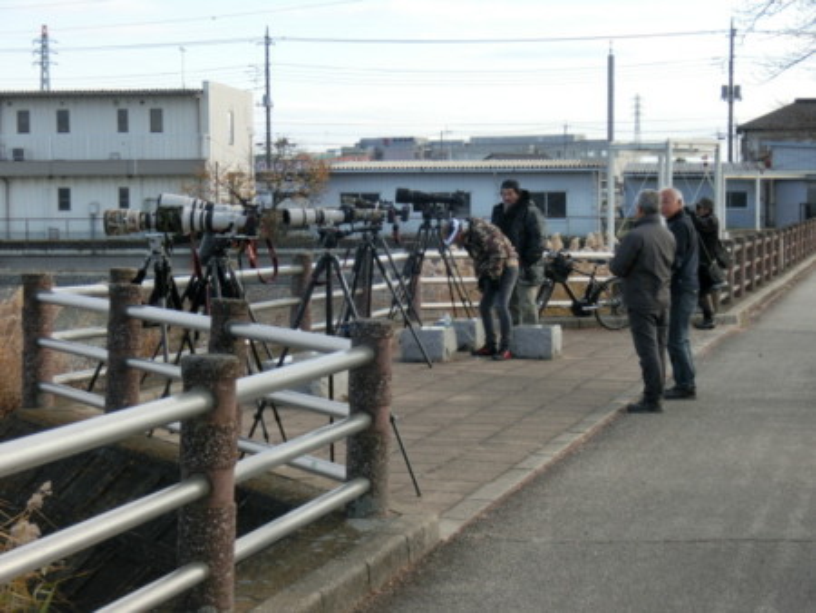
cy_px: 306
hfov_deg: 25.0
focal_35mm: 78
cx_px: 408
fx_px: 1840
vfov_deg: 18.9
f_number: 4.9
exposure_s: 1/200
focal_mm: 13.79
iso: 80
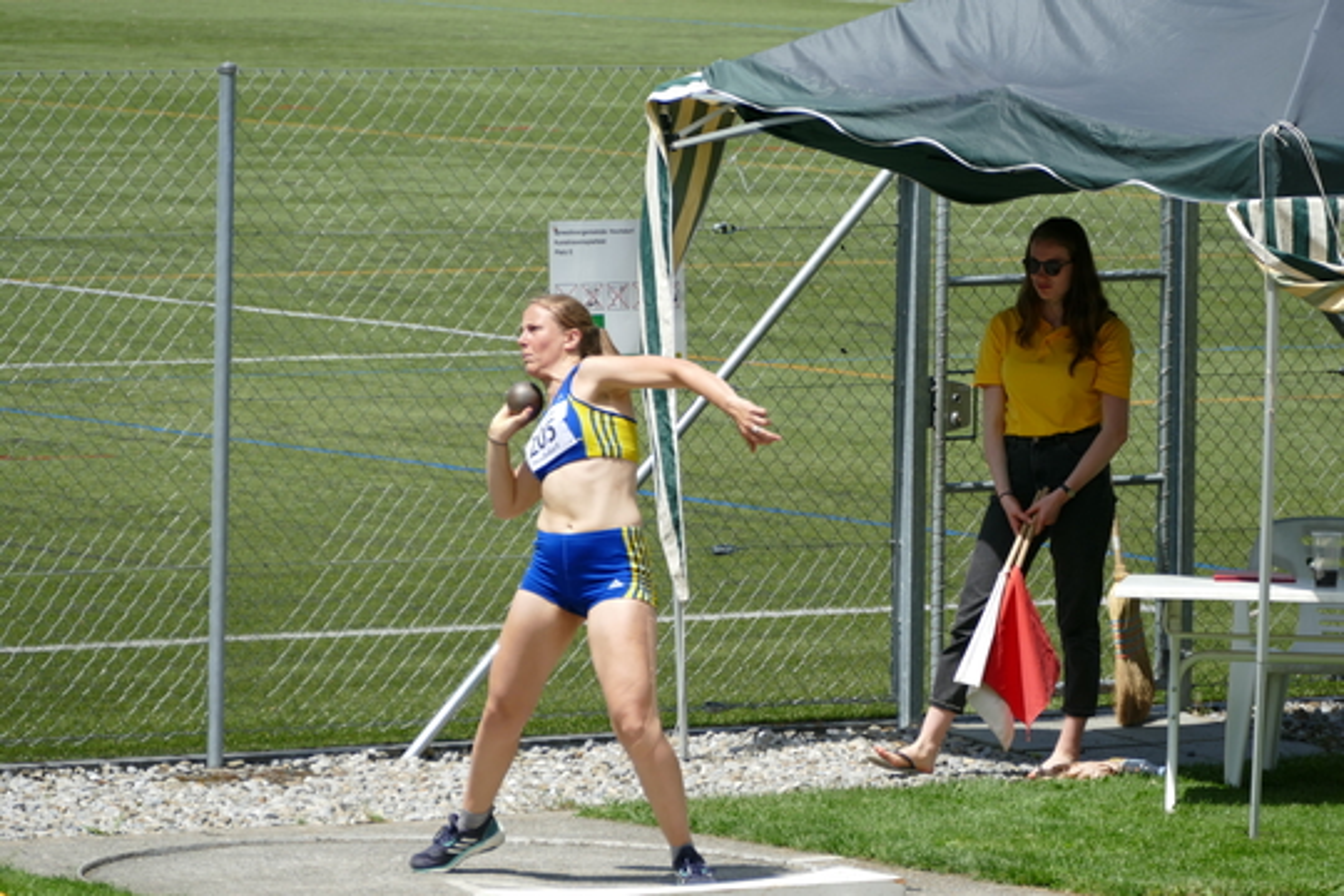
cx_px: 672
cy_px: 448
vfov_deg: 4.6
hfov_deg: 6.9
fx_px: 11199
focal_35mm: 300
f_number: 4
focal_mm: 109.3
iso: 125
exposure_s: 1/1300
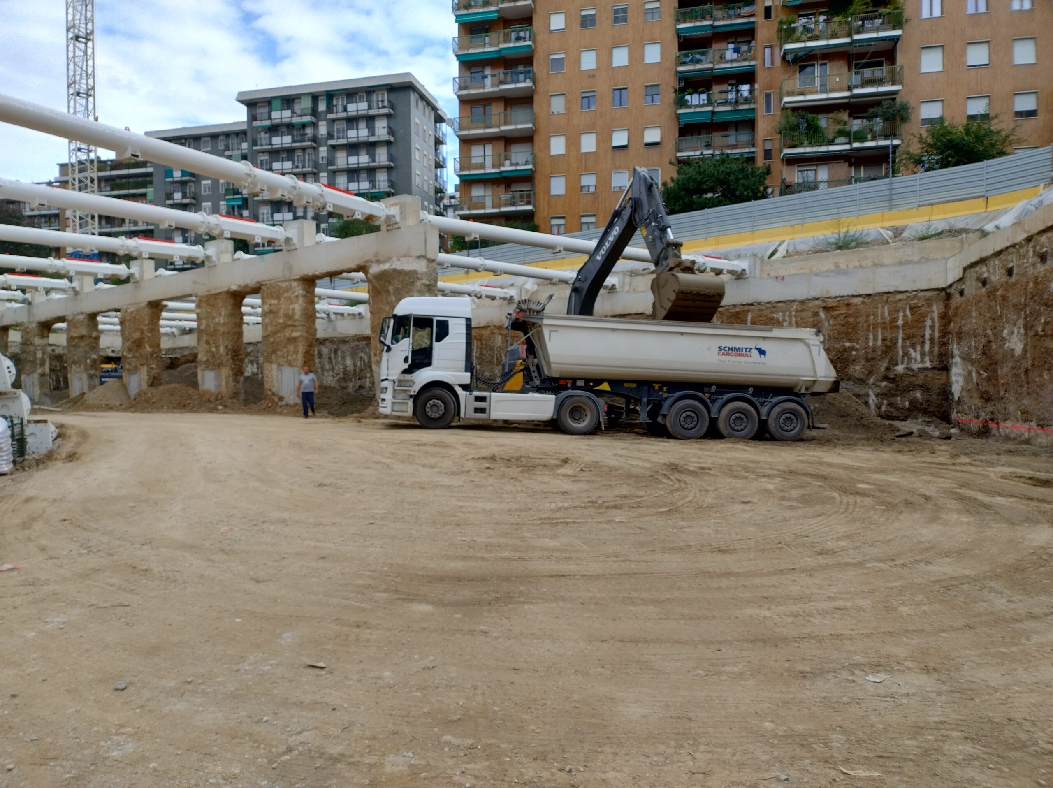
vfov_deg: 54.8
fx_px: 760
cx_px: 526
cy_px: 394
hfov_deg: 69.4
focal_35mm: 25
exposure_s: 1/334
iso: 100
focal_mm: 4.71
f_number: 1.7
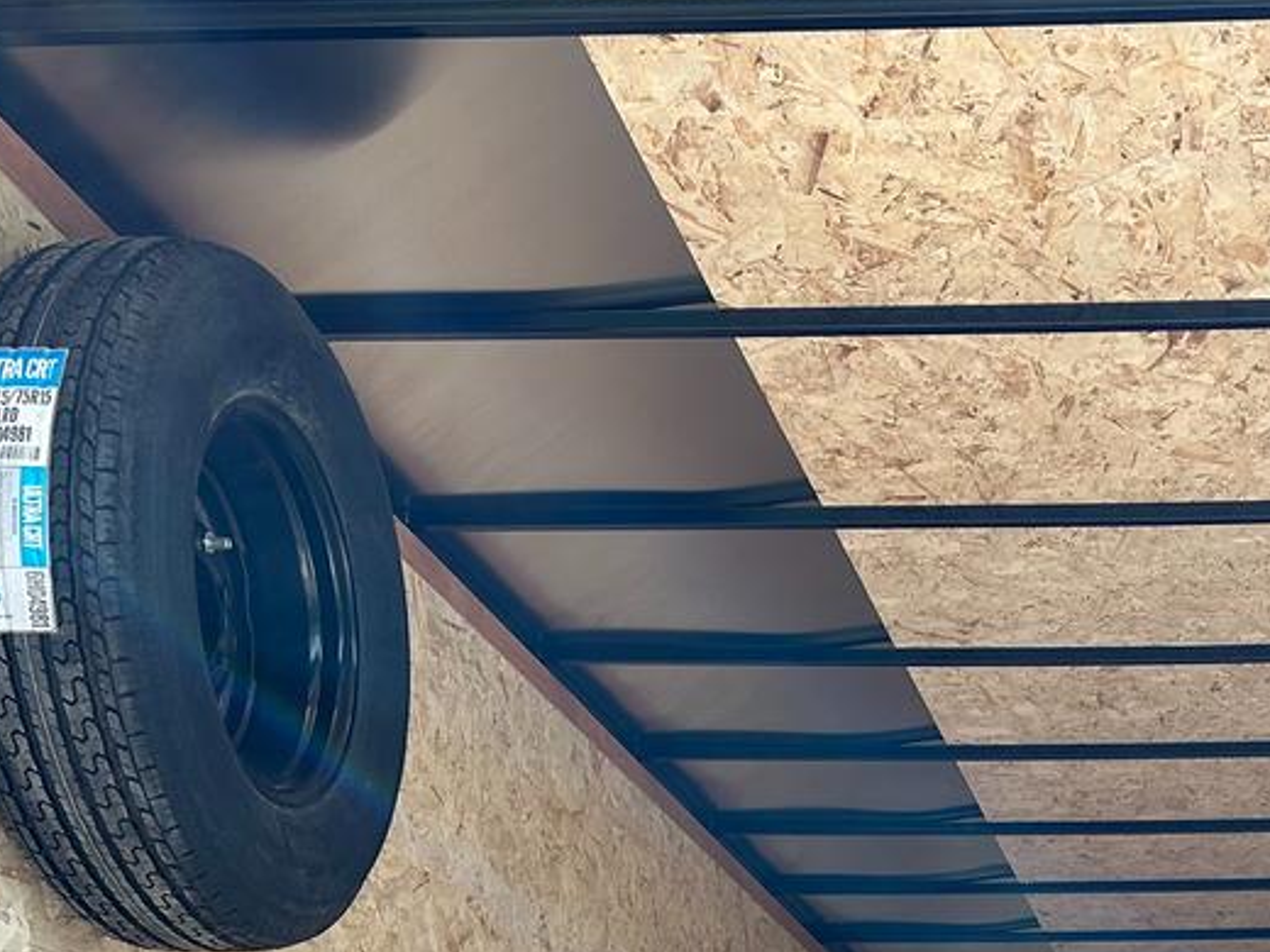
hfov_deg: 28.7
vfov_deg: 21.2
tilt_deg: +5.8
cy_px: 1159
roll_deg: +0.3
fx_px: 2348
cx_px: 1214
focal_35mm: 64
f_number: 1.5
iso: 50
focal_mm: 5.7
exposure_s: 1/733
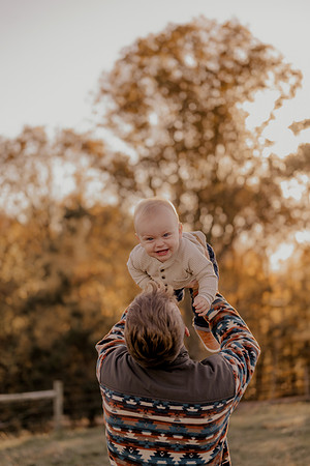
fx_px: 646
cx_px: 155
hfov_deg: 27.0
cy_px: 233
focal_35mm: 50
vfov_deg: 39.6
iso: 250
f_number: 1.8
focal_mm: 50
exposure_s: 1/1600
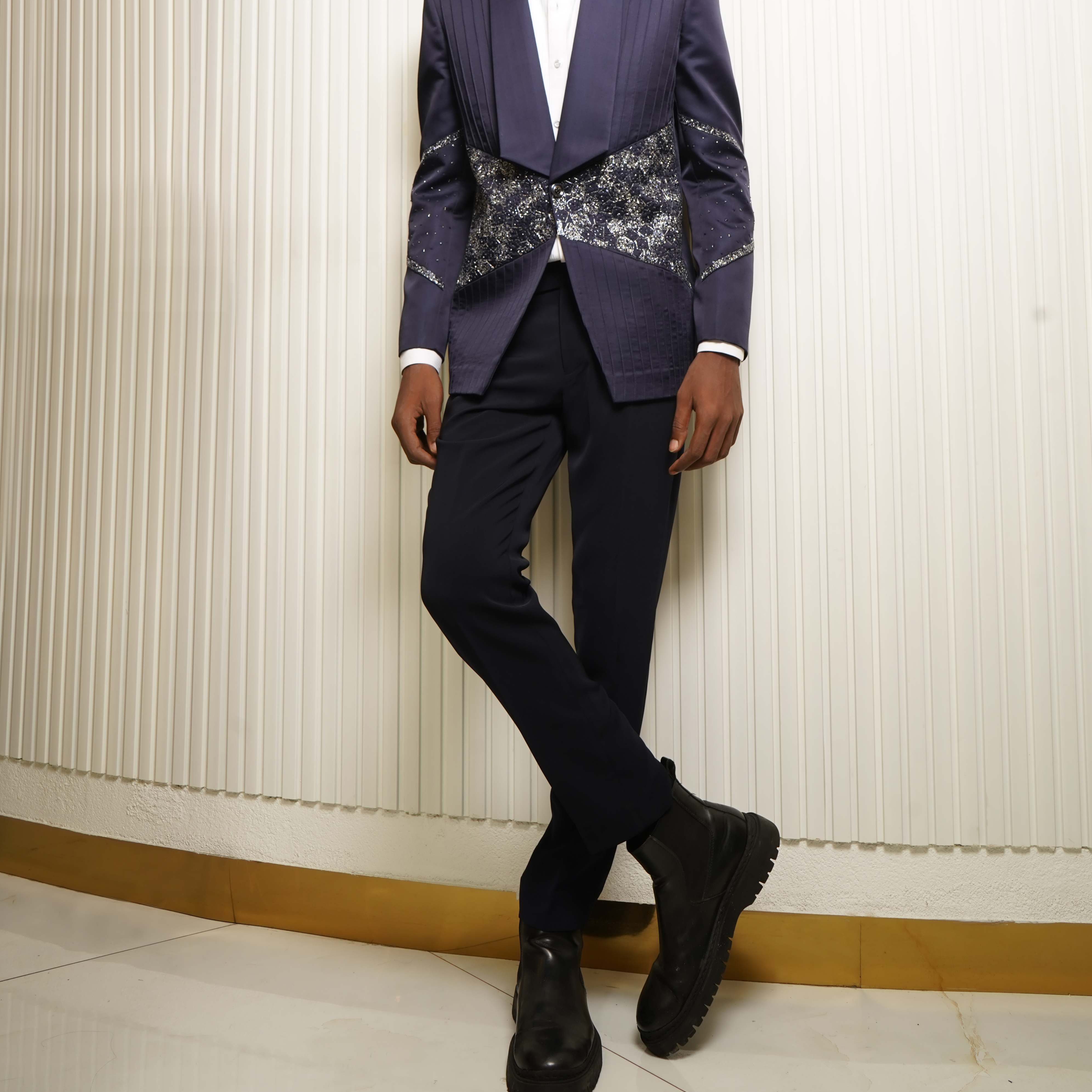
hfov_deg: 46.0
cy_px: 283
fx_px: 1285
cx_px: 550
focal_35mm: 36
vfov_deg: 44.6
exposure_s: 1/100
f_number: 9
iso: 320
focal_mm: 28
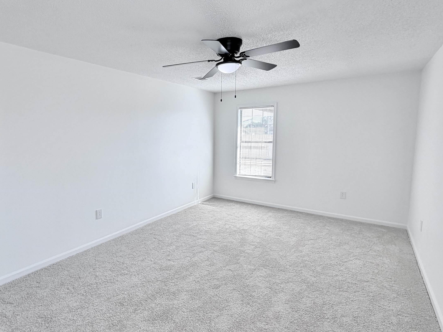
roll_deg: +0.7
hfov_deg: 81.0
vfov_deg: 66.0
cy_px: 160
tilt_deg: -6.2
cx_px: 183
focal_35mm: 20
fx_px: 256
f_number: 2.2
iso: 64
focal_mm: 2.22
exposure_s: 1/121
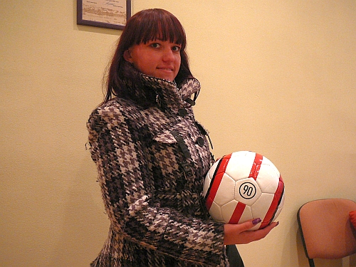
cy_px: 134
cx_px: 178
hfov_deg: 52.6
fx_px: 360
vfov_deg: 40.7
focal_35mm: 35
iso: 200
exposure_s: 1/8
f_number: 2.8
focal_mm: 5.2
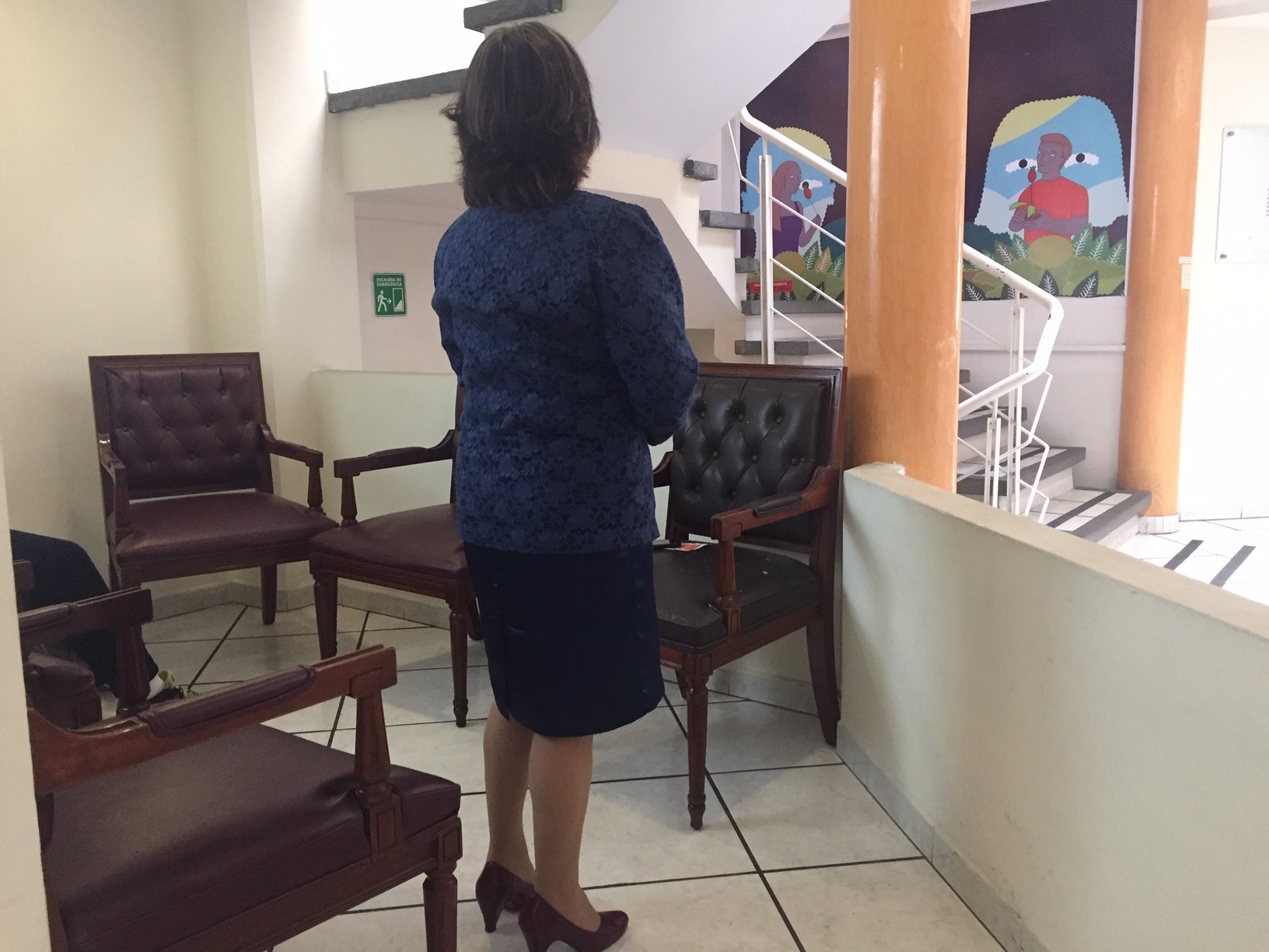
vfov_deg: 48.2
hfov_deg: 61.7
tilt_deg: -9.0
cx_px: 634
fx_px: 1063
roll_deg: -0.2
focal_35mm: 29
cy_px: 476
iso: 250
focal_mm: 4.15
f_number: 2.2
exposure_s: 1/30
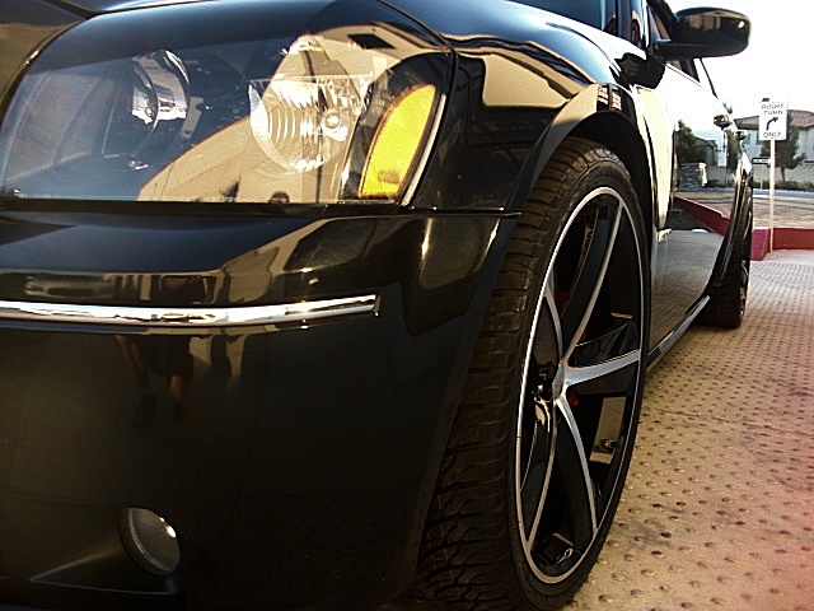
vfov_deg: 39.7
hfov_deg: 51.4
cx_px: 407
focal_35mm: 36
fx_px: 847
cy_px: 306
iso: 50
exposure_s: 1/60
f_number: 2.8
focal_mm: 6.3
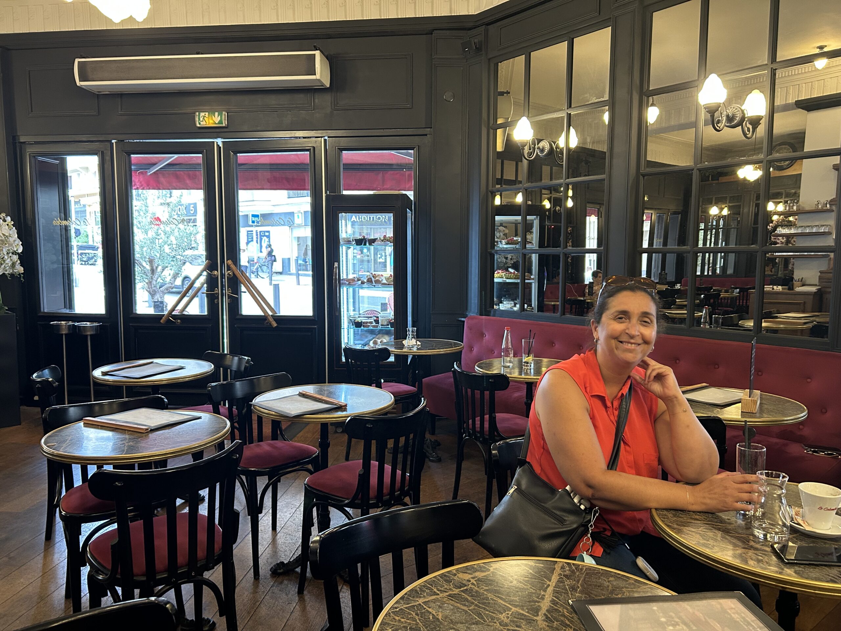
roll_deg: +0.3
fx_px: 632
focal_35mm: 26
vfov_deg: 53.1
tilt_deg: -5.1
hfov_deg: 67.3
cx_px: 420
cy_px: 316
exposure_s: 1/50
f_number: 1.5
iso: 320
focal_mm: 5.7
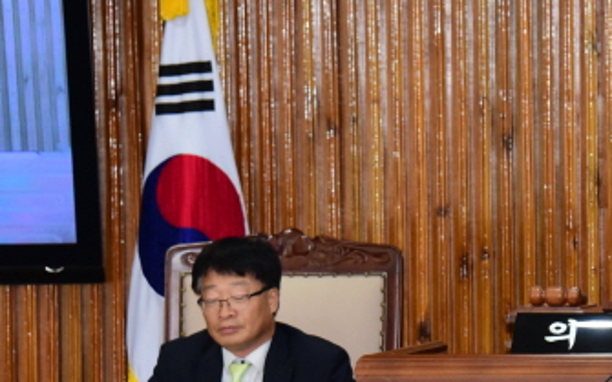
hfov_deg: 5.9
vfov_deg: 3.7
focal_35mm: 353
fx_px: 5885
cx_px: 738
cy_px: 370
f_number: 5.6
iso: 2500
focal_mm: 116
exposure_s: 1/200
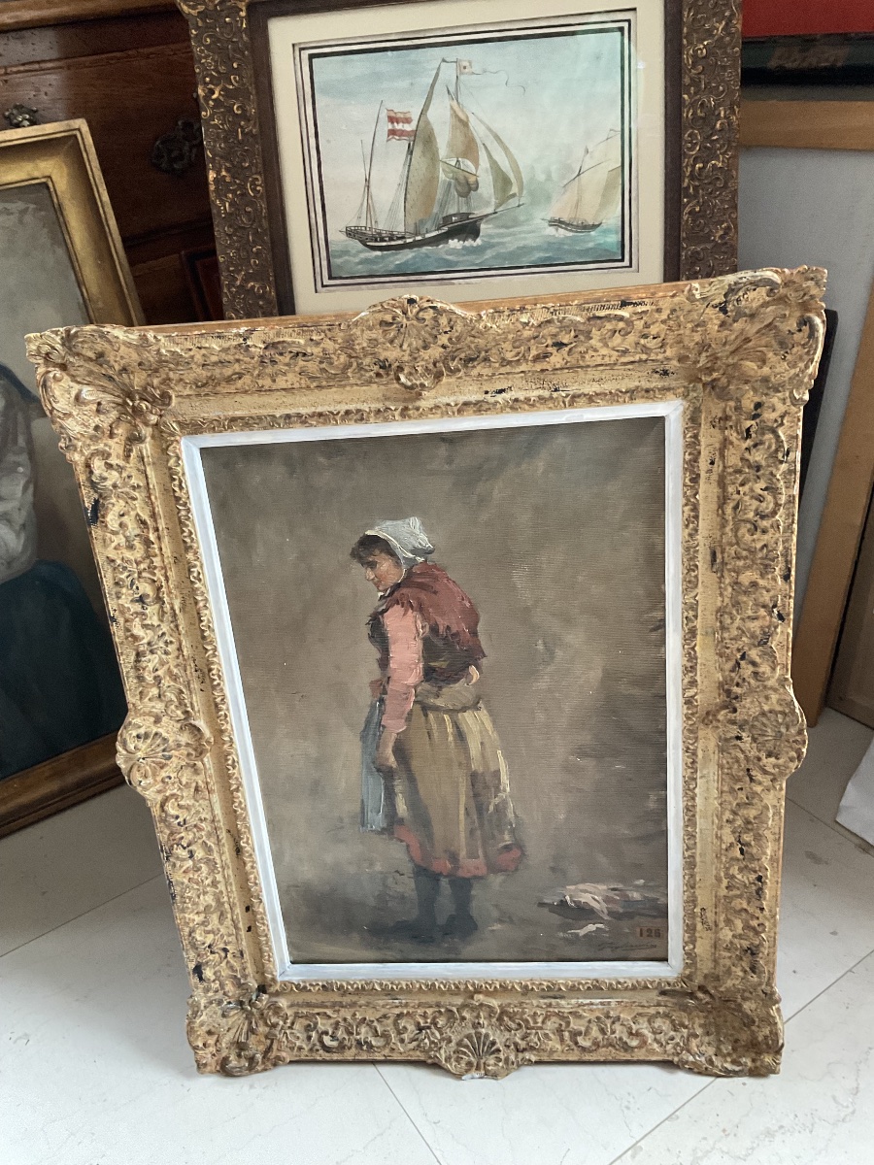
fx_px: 976
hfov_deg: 48.2
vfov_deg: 61.7
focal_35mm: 29
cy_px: 582
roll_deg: +6.8
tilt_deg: -32.4
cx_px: 437
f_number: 1.8
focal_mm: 3
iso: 250
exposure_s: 1/60
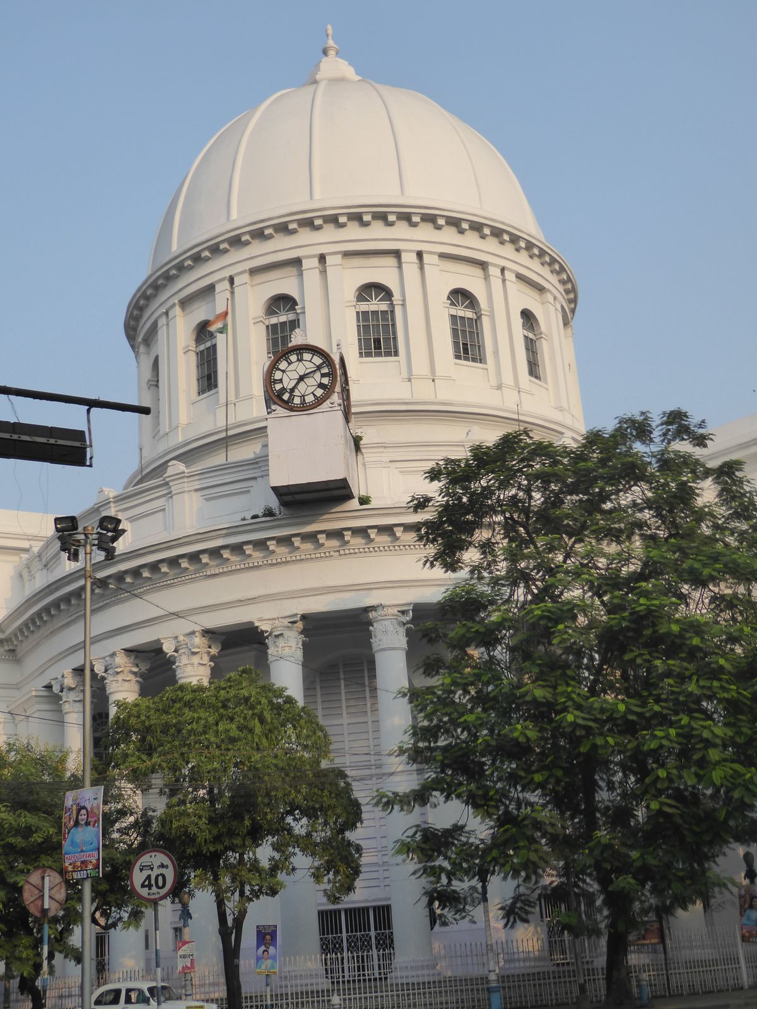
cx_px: 378
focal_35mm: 49
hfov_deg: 29.7
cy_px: 504
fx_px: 1429
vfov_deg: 38.9
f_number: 4
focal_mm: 8.4
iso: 160
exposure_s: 1/500
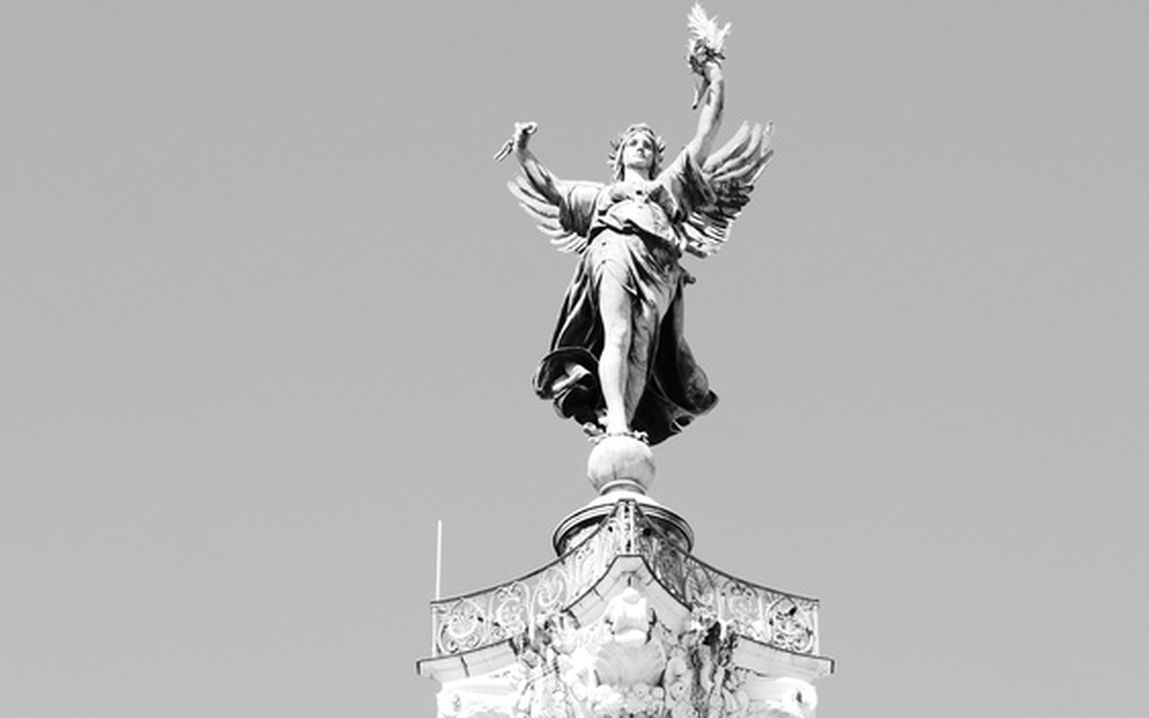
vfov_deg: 8.0
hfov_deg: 12.8
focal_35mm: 164
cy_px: 520
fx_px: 5136
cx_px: 595
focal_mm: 55
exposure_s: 1/250
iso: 200
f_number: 6.3
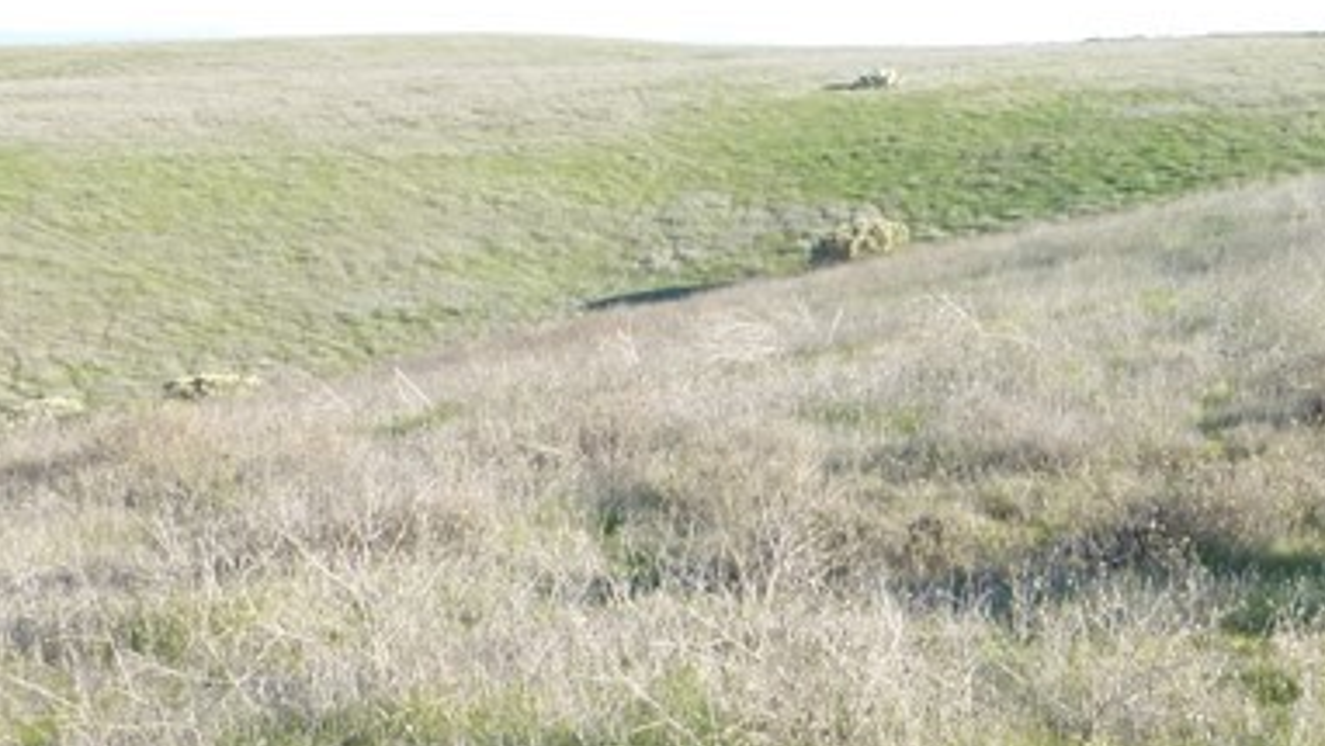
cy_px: 510
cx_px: 1401
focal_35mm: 70
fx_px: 2460
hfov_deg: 27.9
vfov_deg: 17.2
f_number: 4
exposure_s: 1/250
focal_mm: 4.3
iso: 100
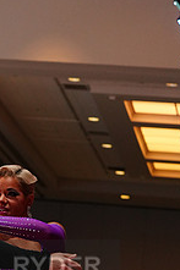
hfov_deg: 7.4
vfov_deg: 11.1
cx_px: -48
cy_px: 281
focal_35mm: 184
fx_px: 1382
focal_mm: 70
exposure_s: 1/250
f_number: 4
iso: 2500
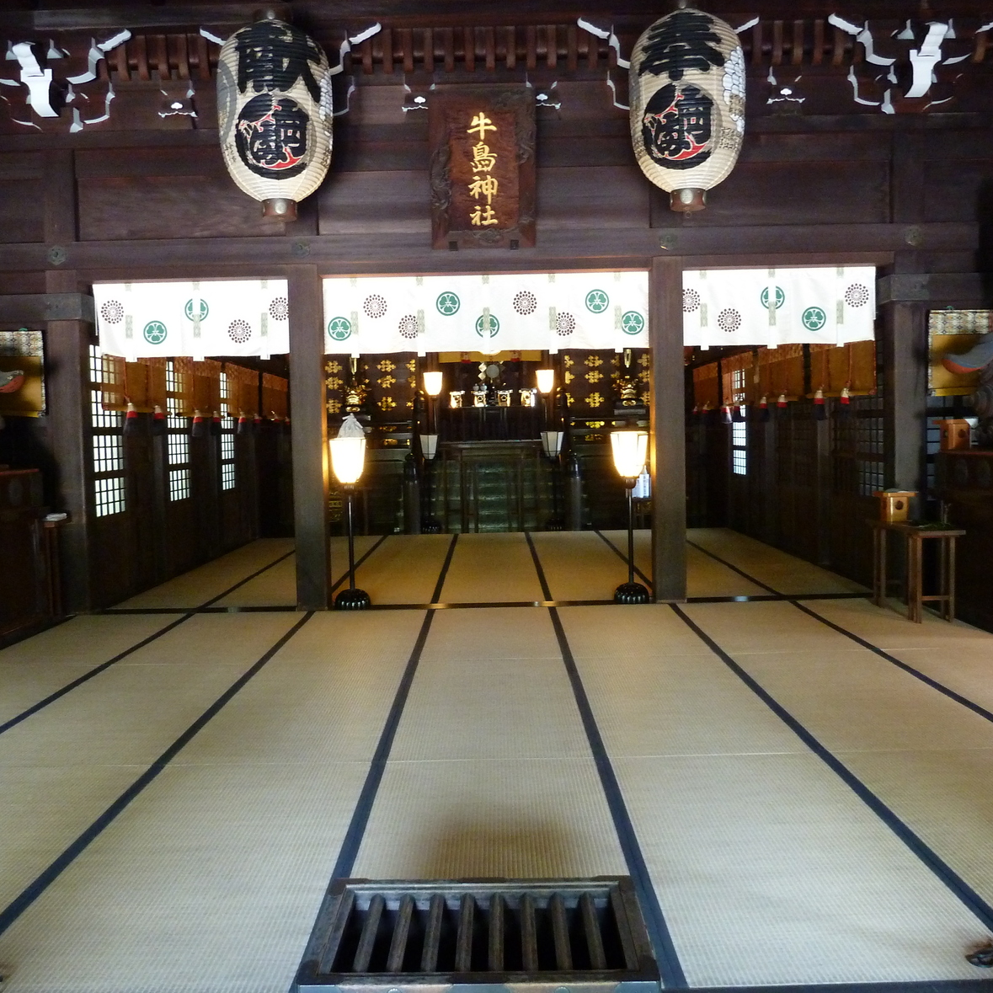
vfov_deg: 54.0
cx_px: 492
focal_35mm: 30
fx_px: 974
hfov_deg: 54.0
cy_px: 488
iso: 400
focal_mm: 4.1
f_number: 3.3
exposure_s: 1/8
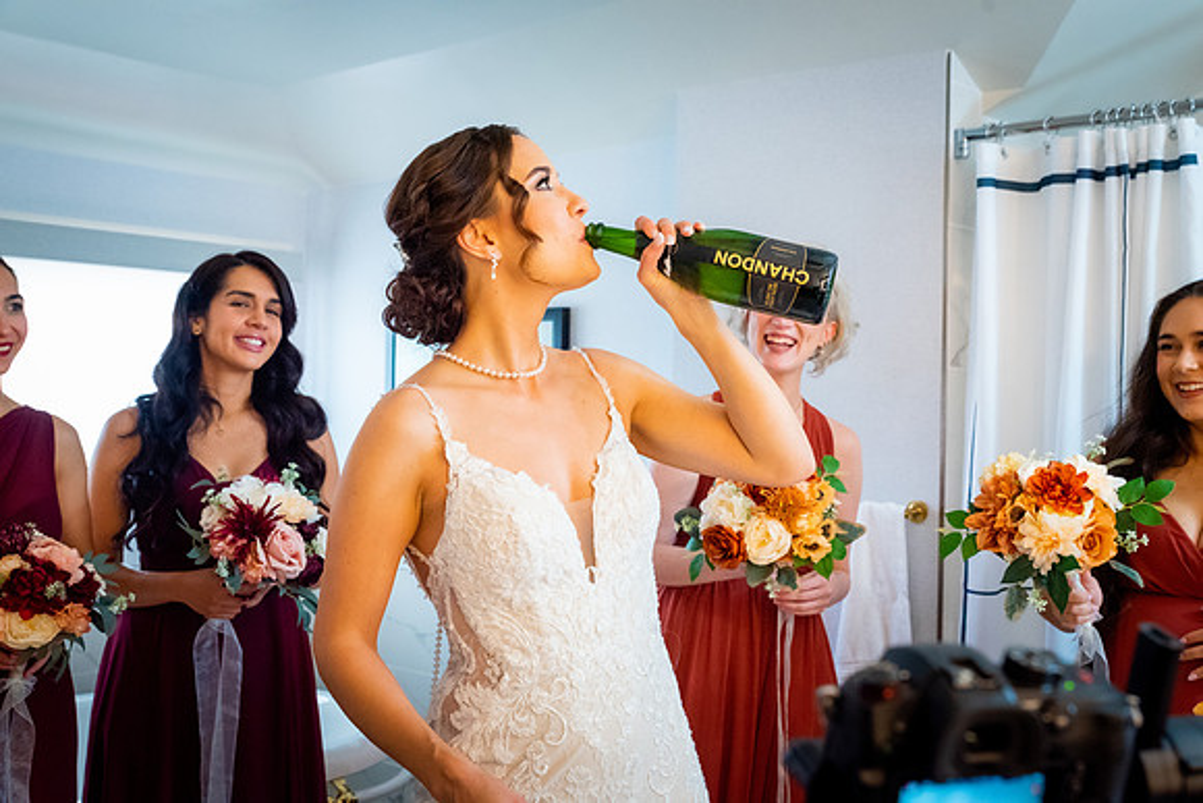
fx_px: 1404
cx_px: 602
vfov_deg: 31.9
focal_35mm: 42
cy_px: 402
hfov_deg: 46.4
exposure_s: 1/160
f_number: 6.3
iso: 5000
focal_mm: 42
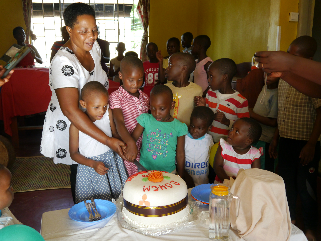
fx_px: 334
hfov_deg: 51.4
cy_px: 120
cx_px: 160
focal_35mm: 36
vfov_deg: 39.7
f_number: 4.1
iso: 640
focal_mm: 18
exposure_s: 1/125
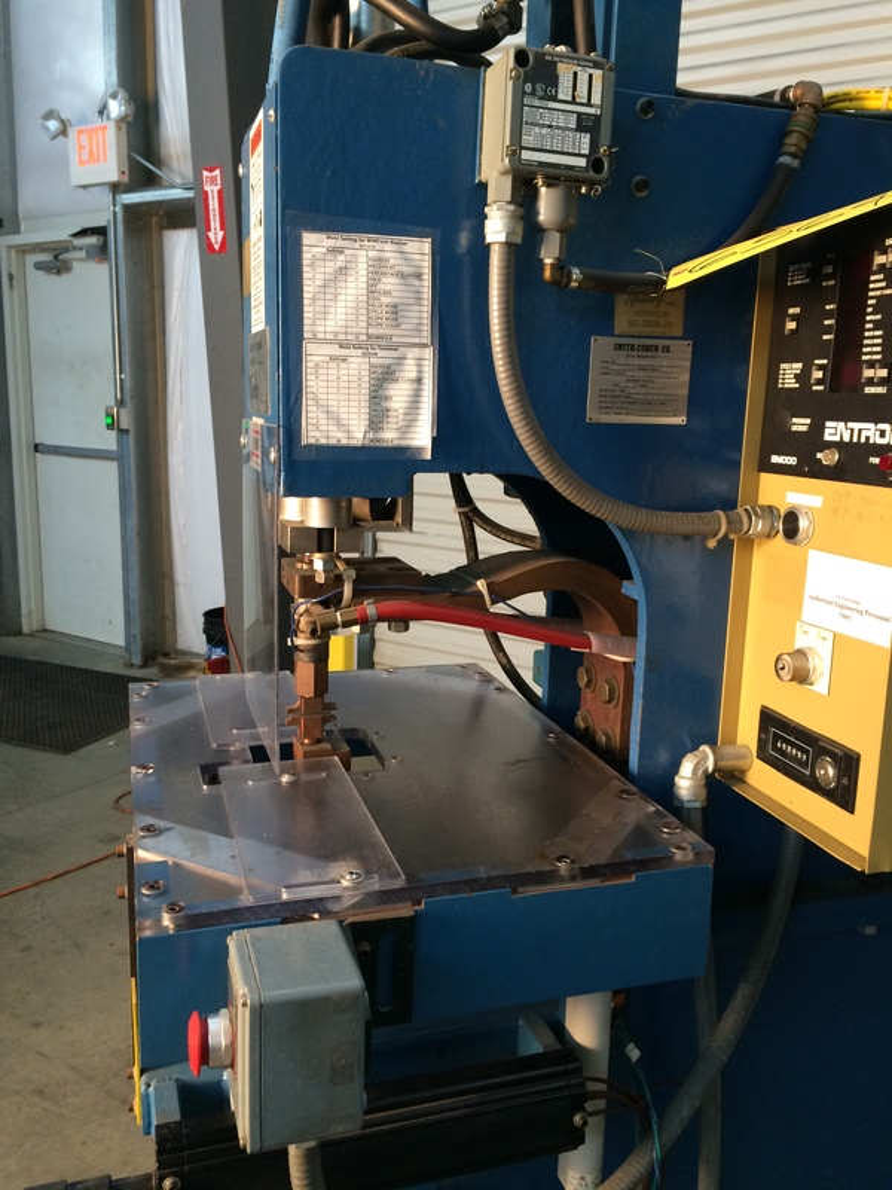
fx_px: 996
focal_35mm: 29
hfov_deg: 48.2
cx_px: 446
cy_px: 595
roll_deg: -1.0
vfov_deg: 61.7
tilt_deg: -11.1
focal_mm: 4.15
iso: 160
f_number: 2.2
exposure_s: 1/30
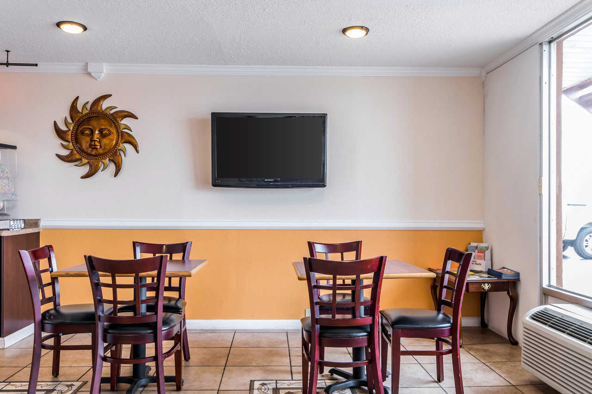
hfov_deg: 61.9
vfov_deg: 43.6
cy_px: 197
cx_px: 296
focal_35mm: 30
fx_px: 493
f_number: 16
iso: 400
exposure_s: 1/4
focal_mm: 20
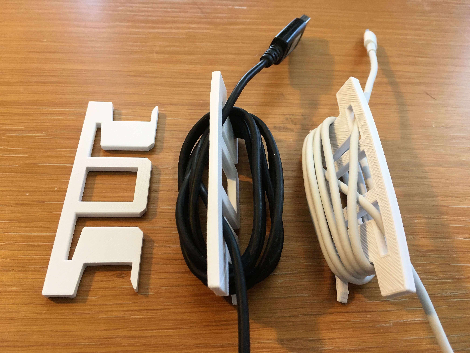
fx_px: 394
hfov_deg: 61.7
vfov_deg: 48.2
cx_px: 235
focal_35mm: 29
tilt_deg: -56.0
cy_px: 176
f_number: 2.2
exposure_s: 1/30
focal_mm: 4.15
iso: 80
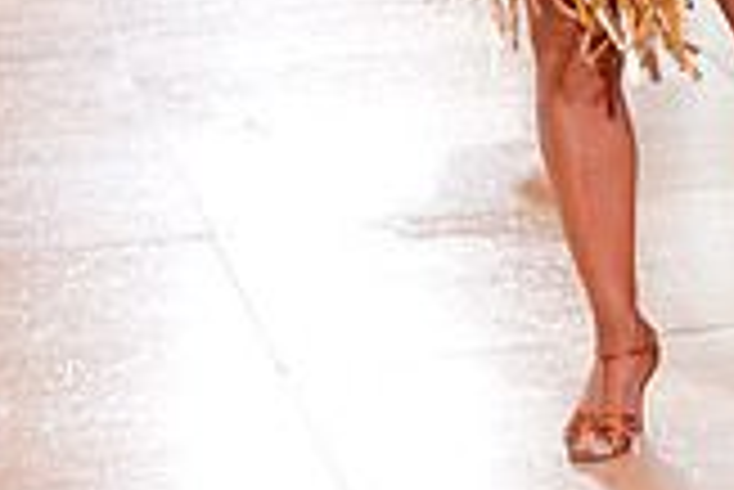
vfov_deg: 5.6
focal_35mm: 242
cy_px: -317
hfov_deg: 8.4
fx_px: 4938
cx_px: 1004
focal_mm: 68
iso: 1600
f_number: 5
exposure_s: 1/160
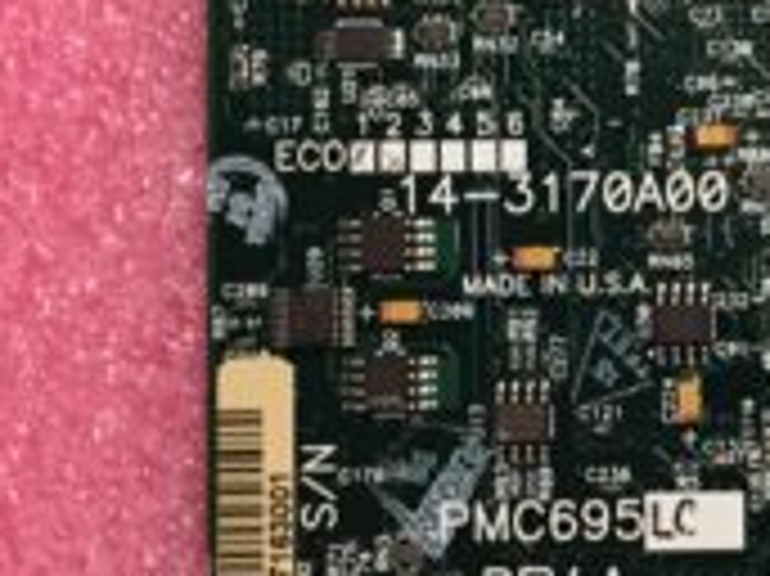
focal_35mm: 102
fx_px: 2267
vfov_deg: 14.5
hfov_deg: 18.7
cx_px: 793
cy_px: 252
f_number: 2.2
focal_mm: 4.15
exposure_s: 1/33
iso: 125
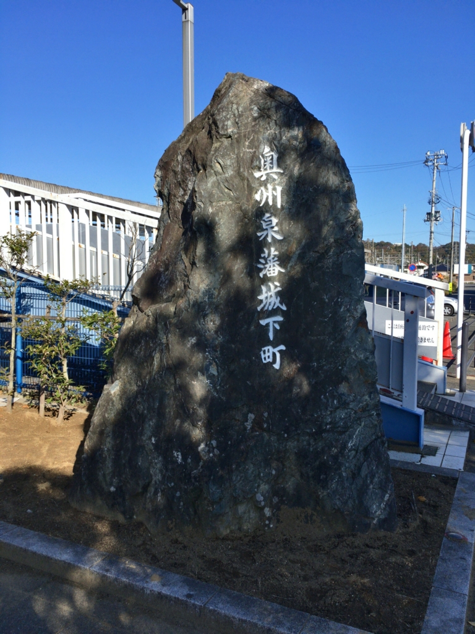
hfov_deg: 48.2
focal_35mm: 29
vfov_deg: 61.7
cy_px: 317
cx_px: 238
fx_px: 531
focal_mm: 4.15
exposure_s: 1/962
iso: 25
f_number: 2.2
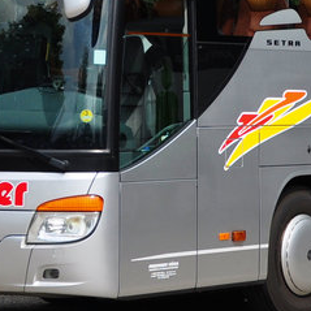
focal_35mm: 205
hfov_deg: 8.5
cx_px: 108
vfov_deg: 8.4
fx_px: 2084
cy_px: -63
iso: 200
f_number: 4.2
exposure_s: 1/1250
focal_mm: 32
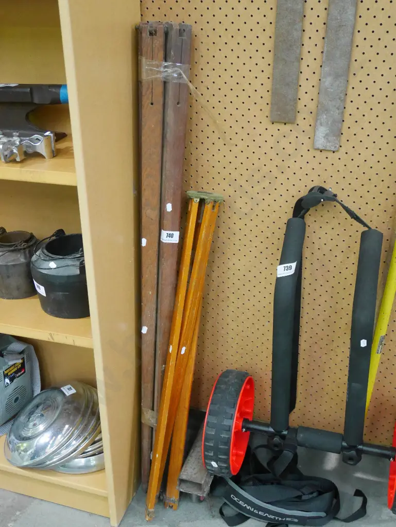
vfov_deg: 46.8
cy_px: 264
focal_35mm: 40
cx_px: 198
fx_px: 610
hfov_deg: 36.0
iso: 3200
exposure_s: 1/25
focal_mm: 20
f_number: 4.6
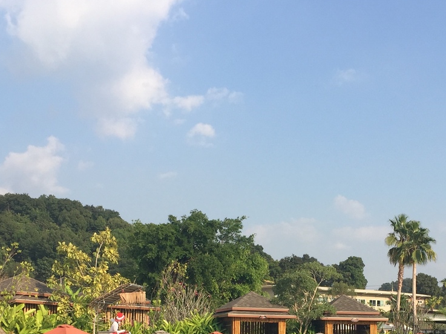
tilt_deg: +0.9
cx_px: 291
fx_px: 811
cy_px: 329
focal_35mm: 63
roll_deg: -1.7
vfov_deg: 22.4
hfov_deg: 30.5
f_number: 2.2
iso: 32
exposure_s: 1/1522
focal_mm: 4.15
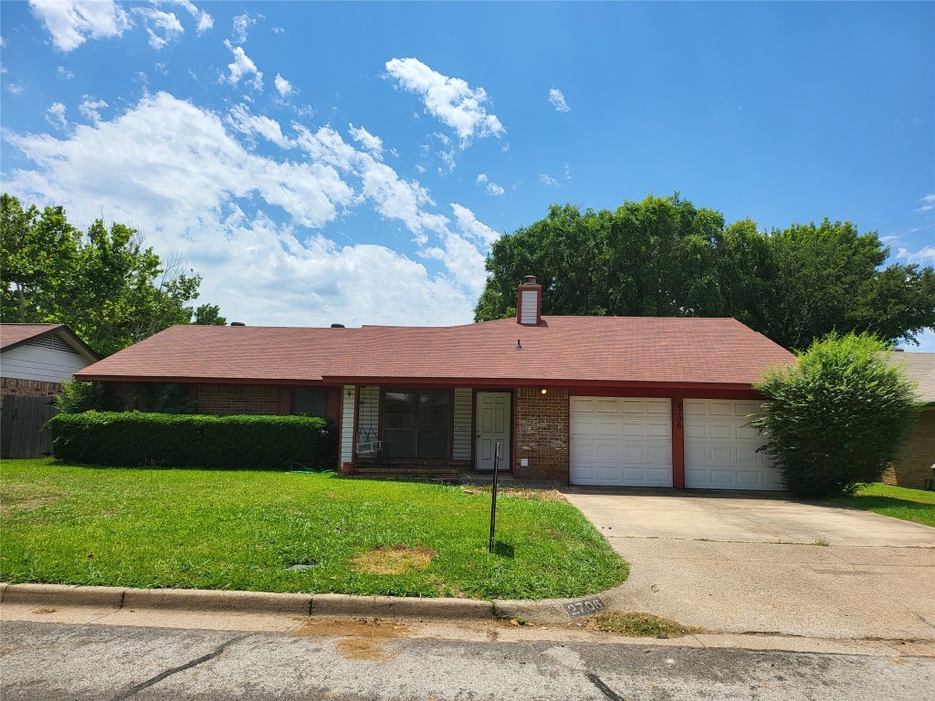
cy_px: 350
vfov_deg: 56.8
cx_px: 468
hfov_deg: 71.6
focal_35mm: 24
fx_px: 648
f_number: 1.8
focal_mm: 5
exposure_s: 1/3882
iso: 40
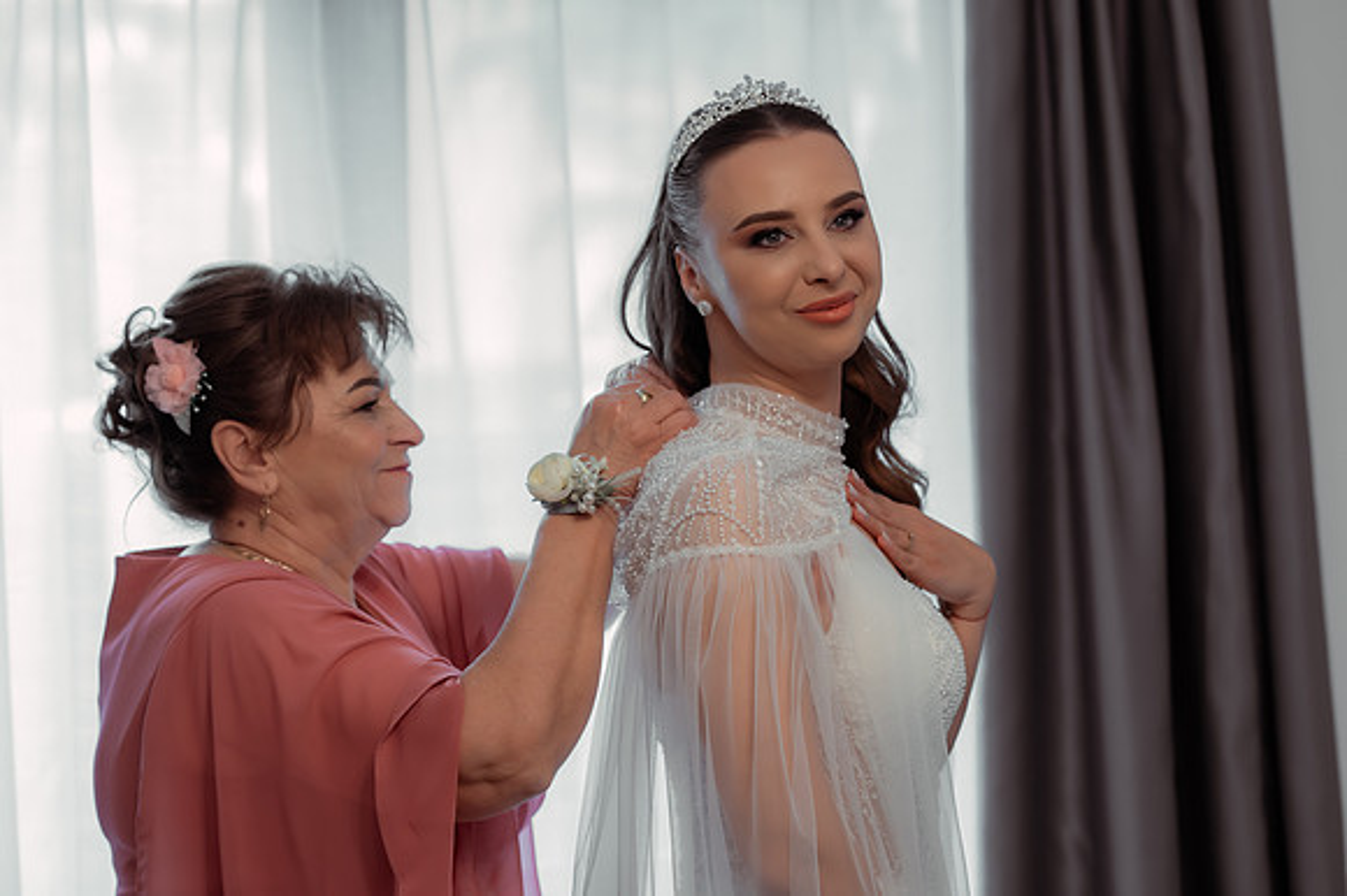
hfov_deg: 23.9
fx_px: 3178
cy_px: 448
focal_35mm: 85
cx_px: 674
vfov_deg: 16.1
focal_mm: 85
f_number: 3.5
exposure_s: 1/250
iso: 1600
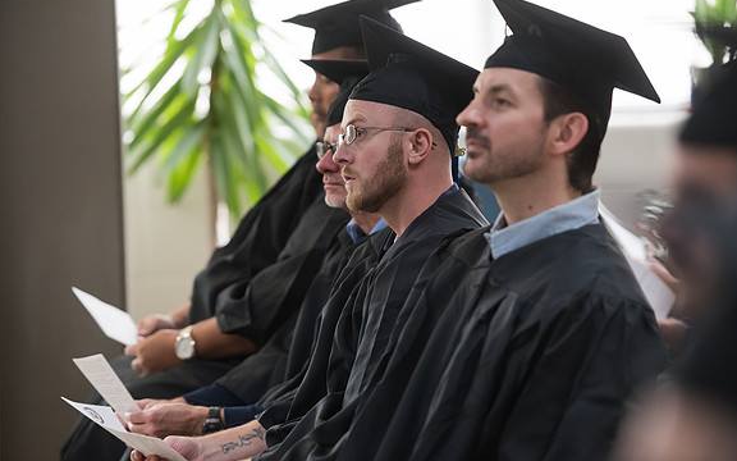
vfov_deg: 8.2
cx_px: 370
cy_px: 218
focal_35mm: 159
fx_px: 3194
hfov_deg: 13.2
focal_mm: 155
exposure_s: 1/200
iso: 2500
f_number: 2.8
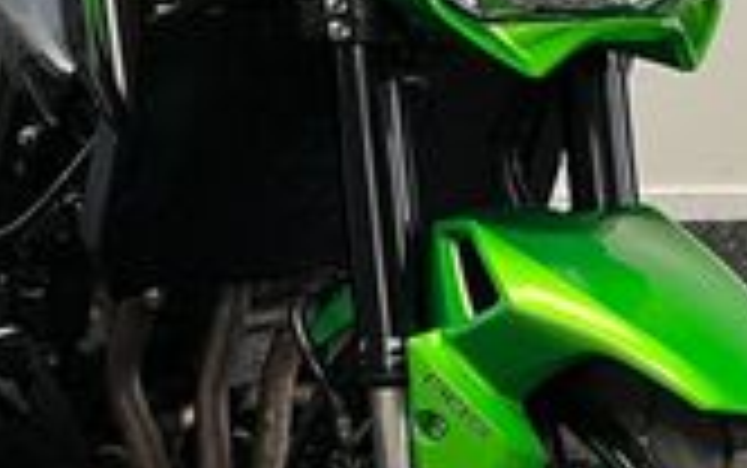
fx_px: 2159
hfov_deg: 19.6
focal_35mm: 106
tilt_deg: -21.2
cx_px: 302
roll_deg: +0.1
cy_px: 184
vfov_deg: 12.4
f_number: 1.6
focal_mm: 5.1
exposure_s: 1/50
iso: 125
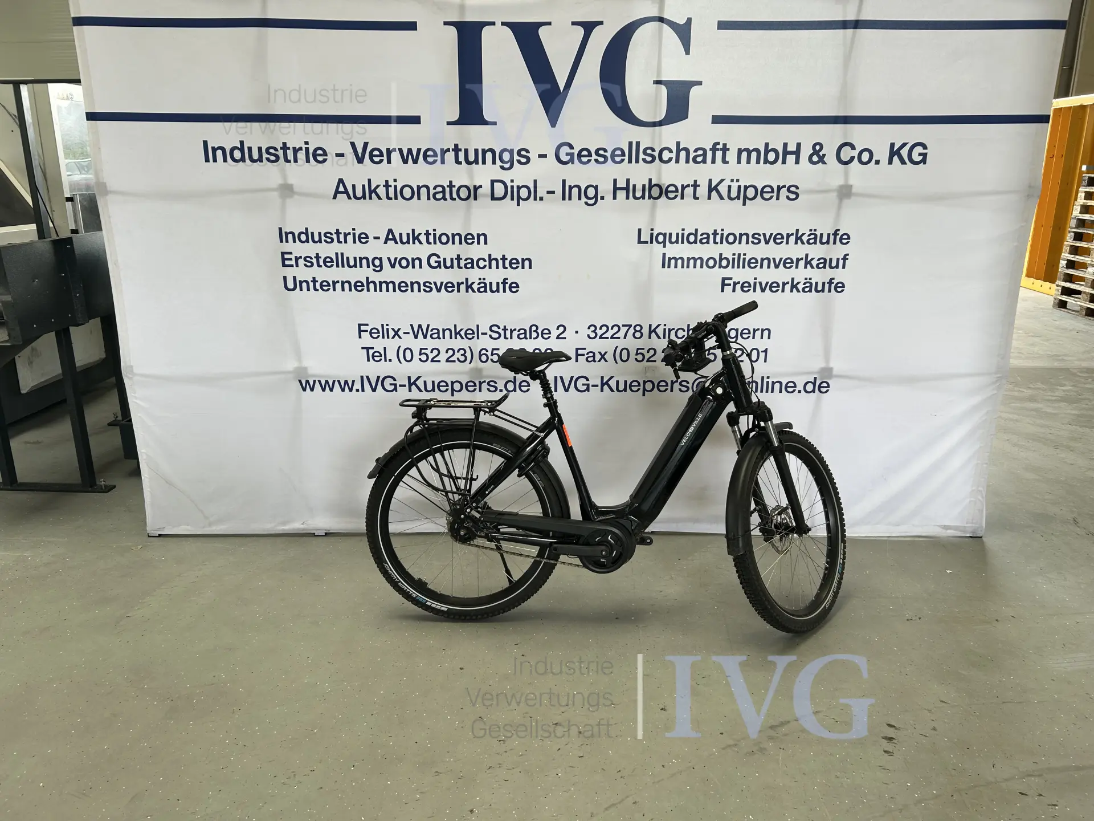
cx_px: 547
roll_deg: +0.2
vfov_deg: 53.1
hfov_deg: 67.3
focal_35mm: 26
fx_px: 822
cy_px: 410
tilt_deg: -17.0
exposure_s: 1/123
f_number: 1.5
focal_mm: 5.7
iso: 32
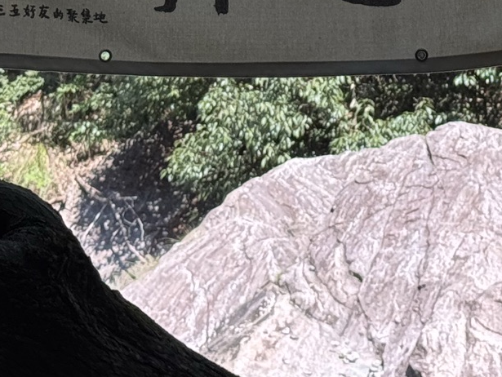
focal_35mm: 156
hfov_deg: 12.6
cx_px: 374
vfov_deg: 9.2
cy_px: -215
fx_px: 2264
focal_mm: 6.76
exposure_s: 1/621
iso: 64
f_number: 1.78
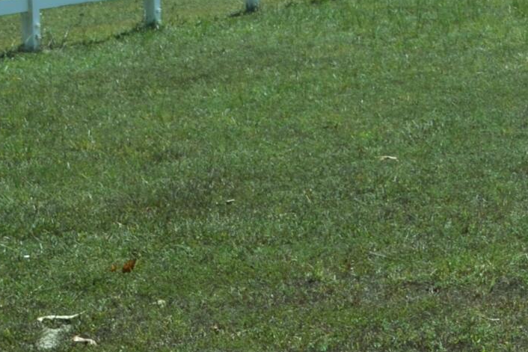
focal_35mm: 153
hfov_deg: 12.7
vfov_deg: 8.9
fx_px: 2244
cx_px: 802
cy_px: -57
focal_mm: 24
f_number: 7.1
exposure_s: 1/200
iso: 100
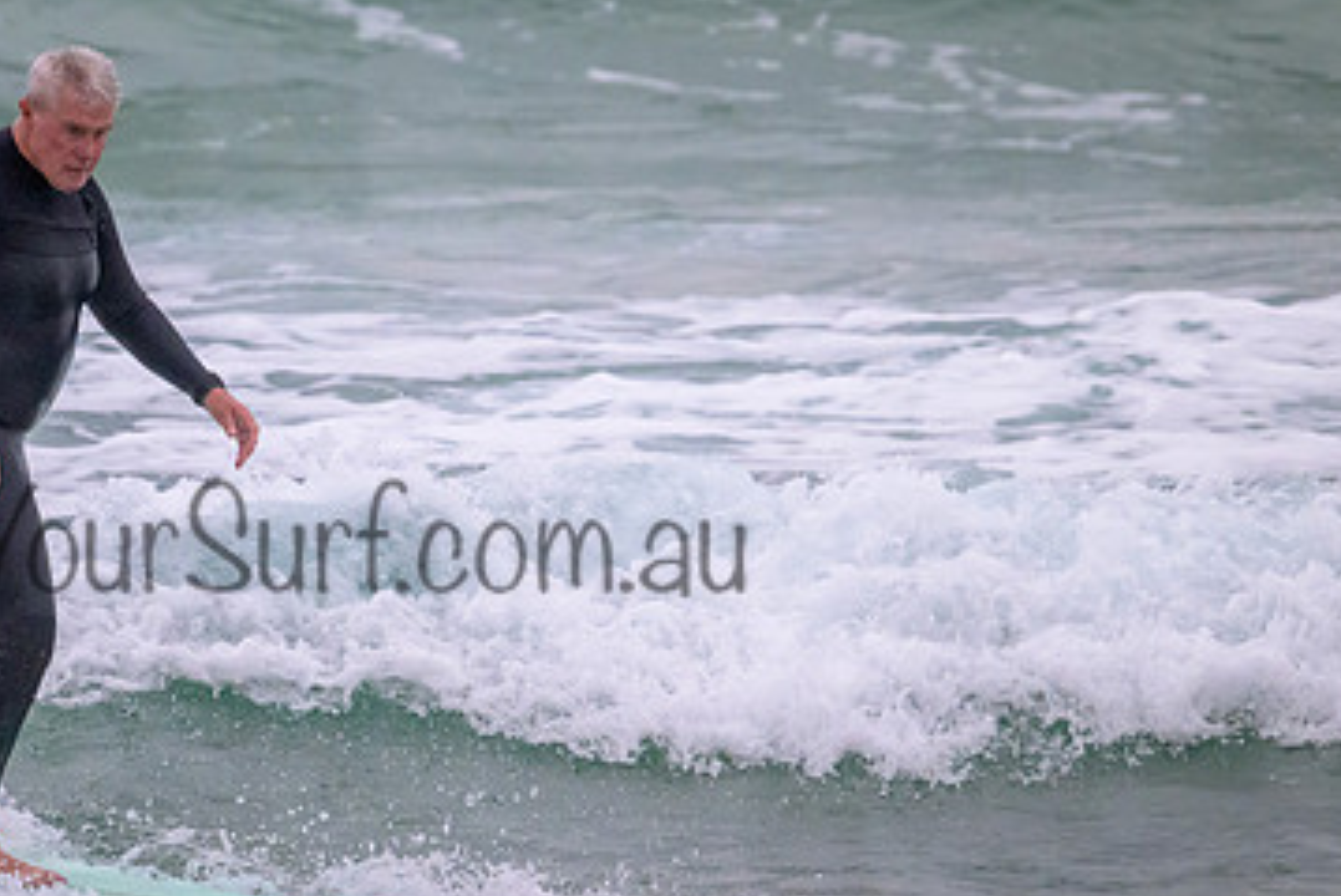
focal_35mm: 888
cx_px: 351
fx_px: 33104
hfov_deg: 2.3
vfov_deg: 1.6
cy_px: 506
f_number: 11
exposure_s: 1/1250
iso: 6400
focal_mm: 550
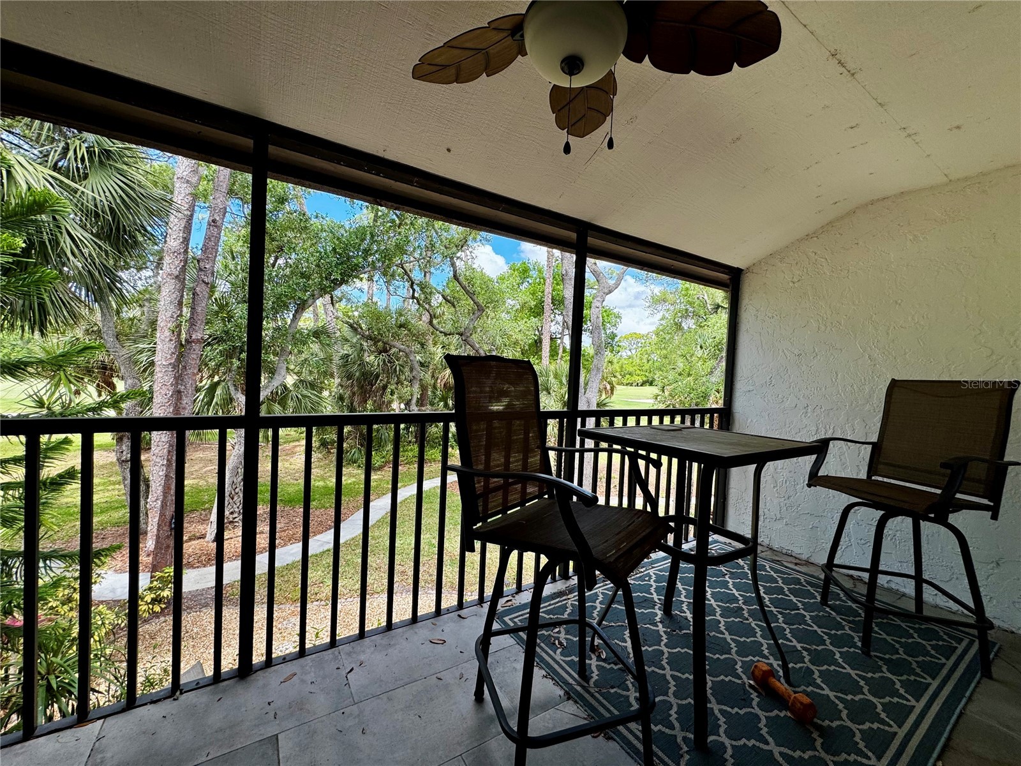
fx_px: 413
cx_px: 510
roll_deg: -3.2
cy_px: 383
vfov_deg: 85.7
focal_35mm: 14
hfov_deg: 102.1
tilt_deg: -2.5
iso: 40
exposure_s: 1/301
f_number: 2.2
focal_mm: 2.22
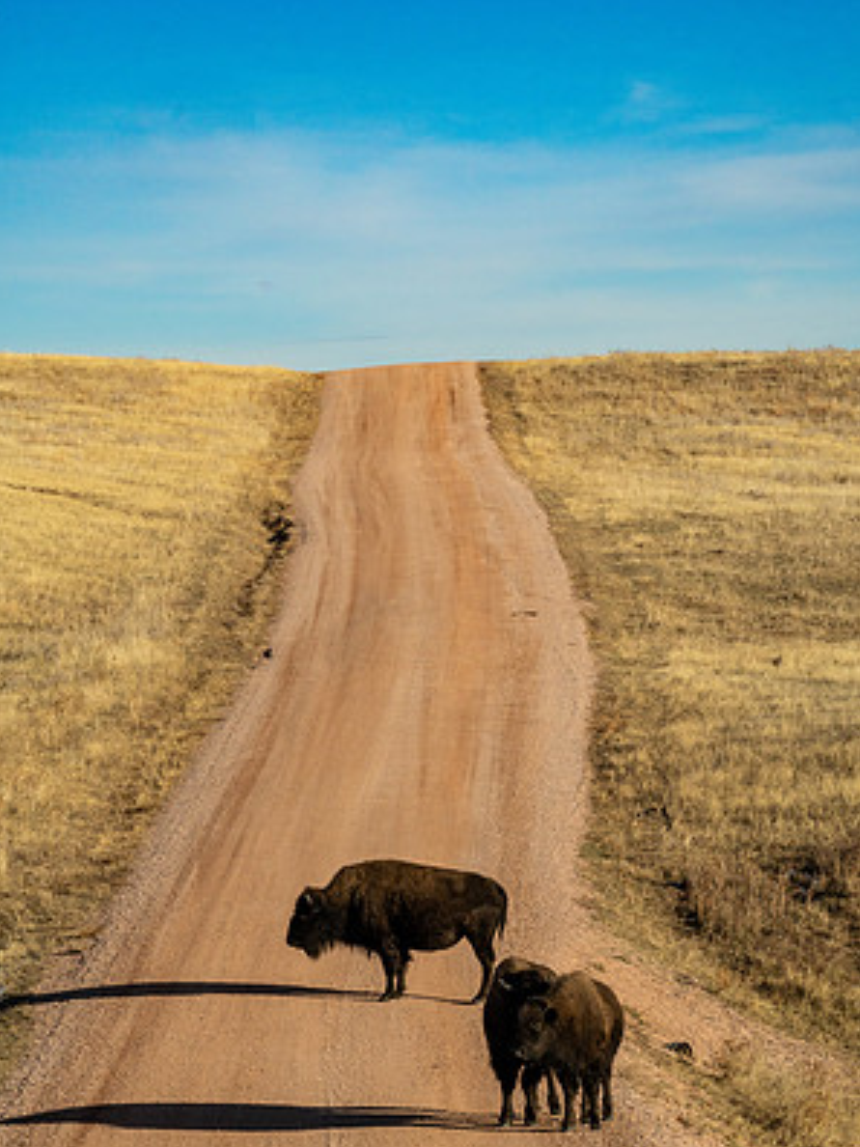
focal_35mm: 159
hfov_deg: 9.3
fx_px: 5267
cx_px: 429
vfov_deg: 12.4
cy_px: 649
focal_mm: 97
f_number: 16
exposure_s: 1/400
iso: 500
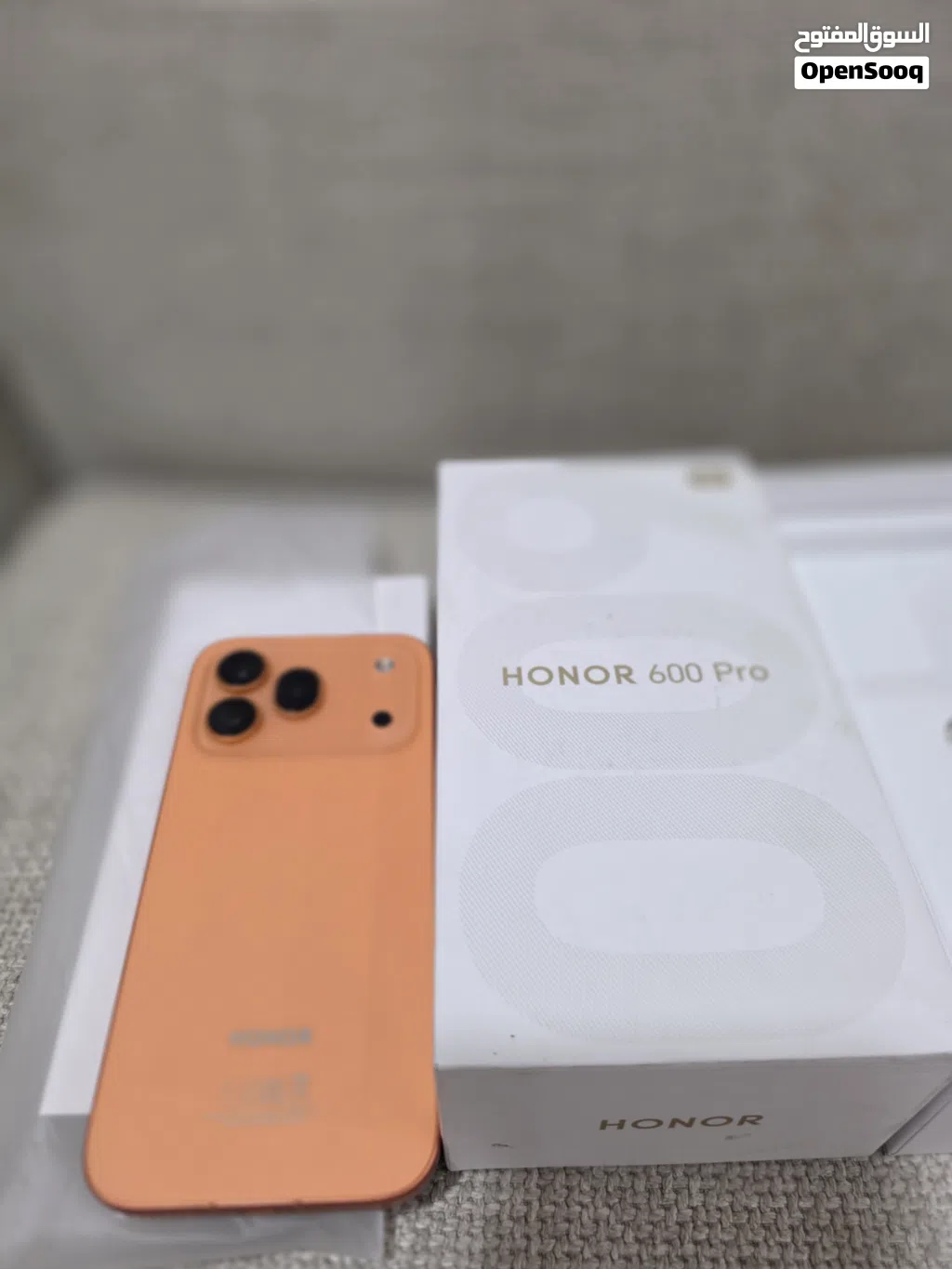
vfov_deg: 73.9
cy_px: 634
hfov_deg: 58.9
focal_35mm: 23
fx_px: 843
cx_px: 476
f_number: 1.7
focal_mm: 6.3
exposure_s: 1/100
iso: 400
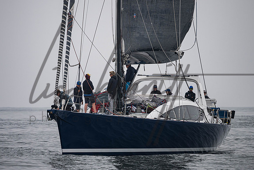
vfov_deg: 2.7
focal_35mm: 515
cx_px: 124
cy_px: 74
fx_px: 3632
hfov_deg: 4.0
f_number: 5.6
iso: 400
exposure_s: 1/2500
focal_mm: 400
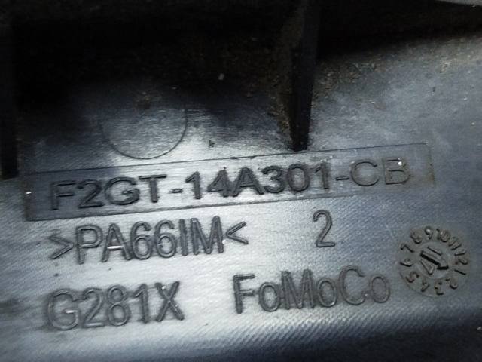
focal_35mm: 72
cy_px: 181
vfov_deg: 20.4
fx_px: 1003
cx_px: 241
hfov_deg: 27.0
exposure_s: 1/33
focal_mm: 5.31
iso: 500
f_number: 1.7
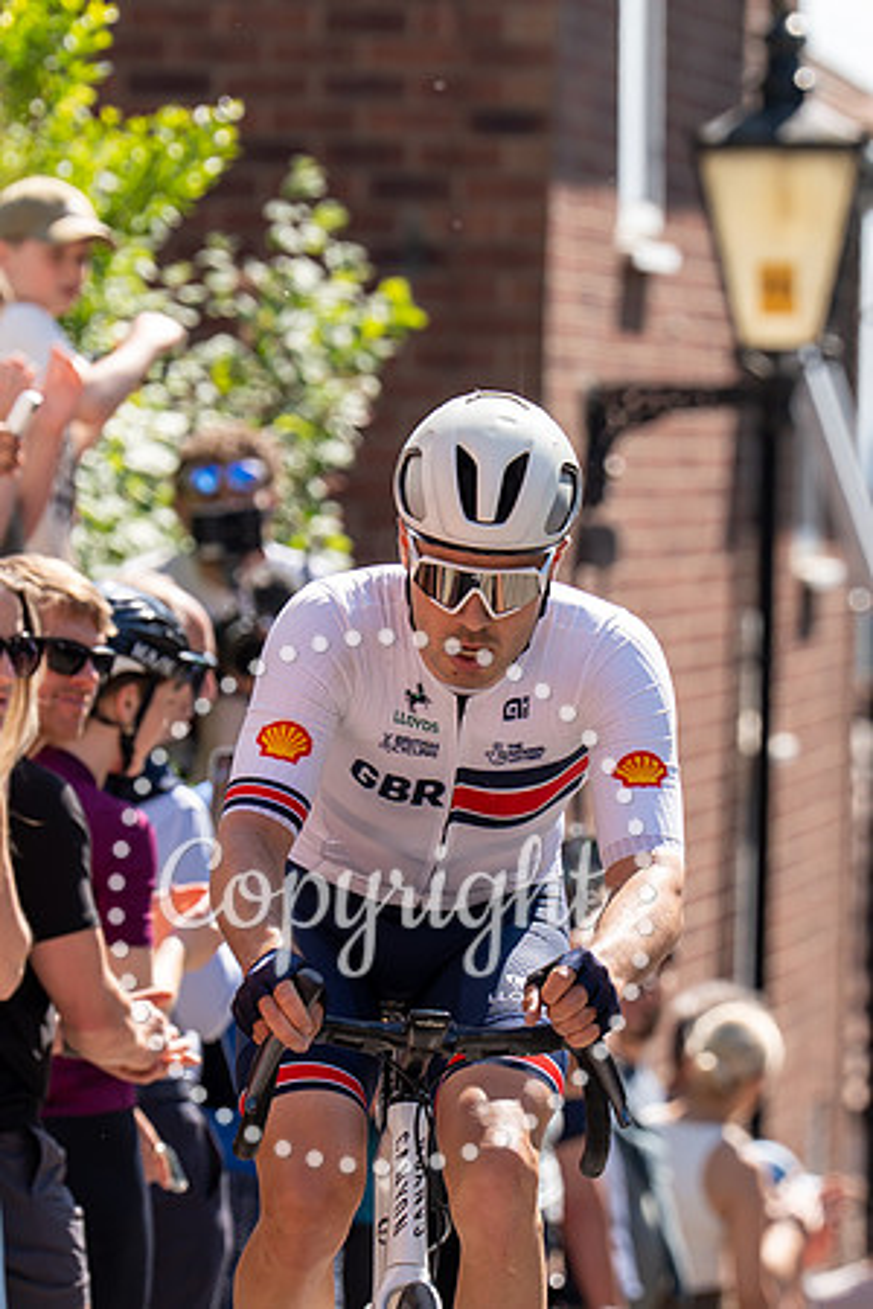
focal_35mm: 402
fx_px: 14608
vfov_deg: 5.1
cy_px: 920
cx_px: 483
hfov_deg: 3.4
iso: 125
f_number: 3.5
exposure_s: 1/1000
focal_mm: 165
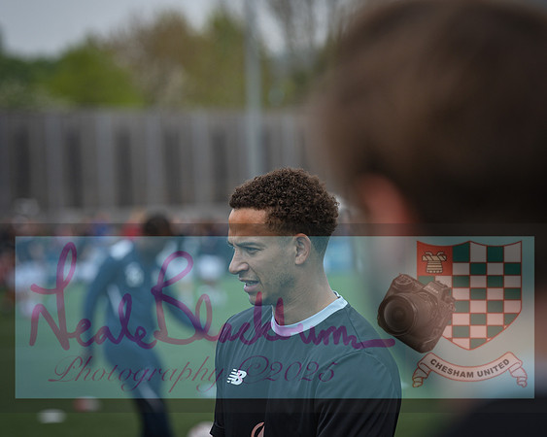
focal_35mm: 227
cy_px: 219
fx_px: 3682
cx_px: 257
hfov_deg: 8.5
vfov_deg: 6.8
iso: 200
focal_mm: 135
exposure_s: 1/1150
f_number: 4
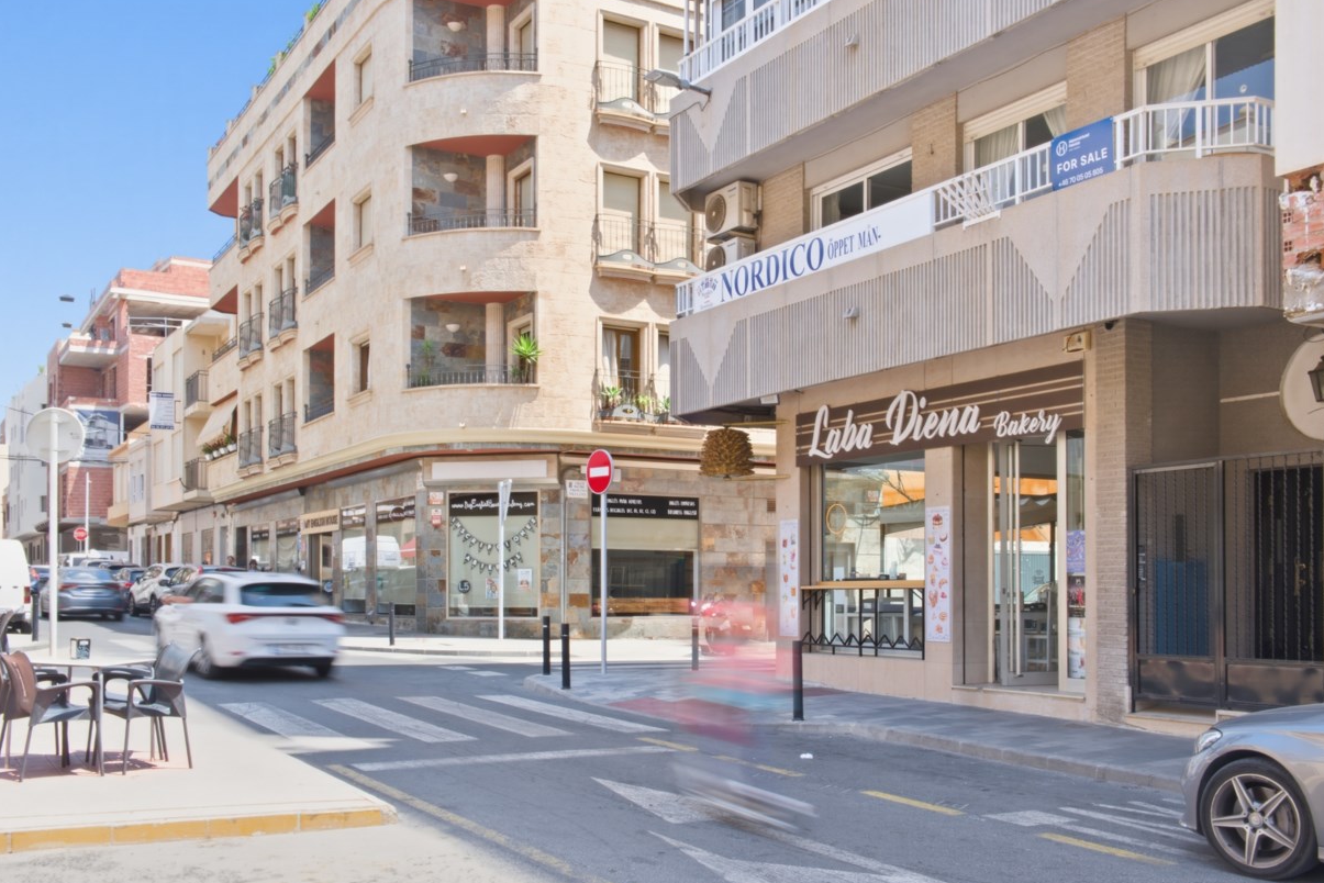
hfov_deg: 55.8
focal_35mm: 34
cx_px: 679
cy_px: 455
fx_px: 1251
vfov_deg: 38.9
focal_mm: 21.4
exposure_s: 1/5
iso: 80
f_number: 22
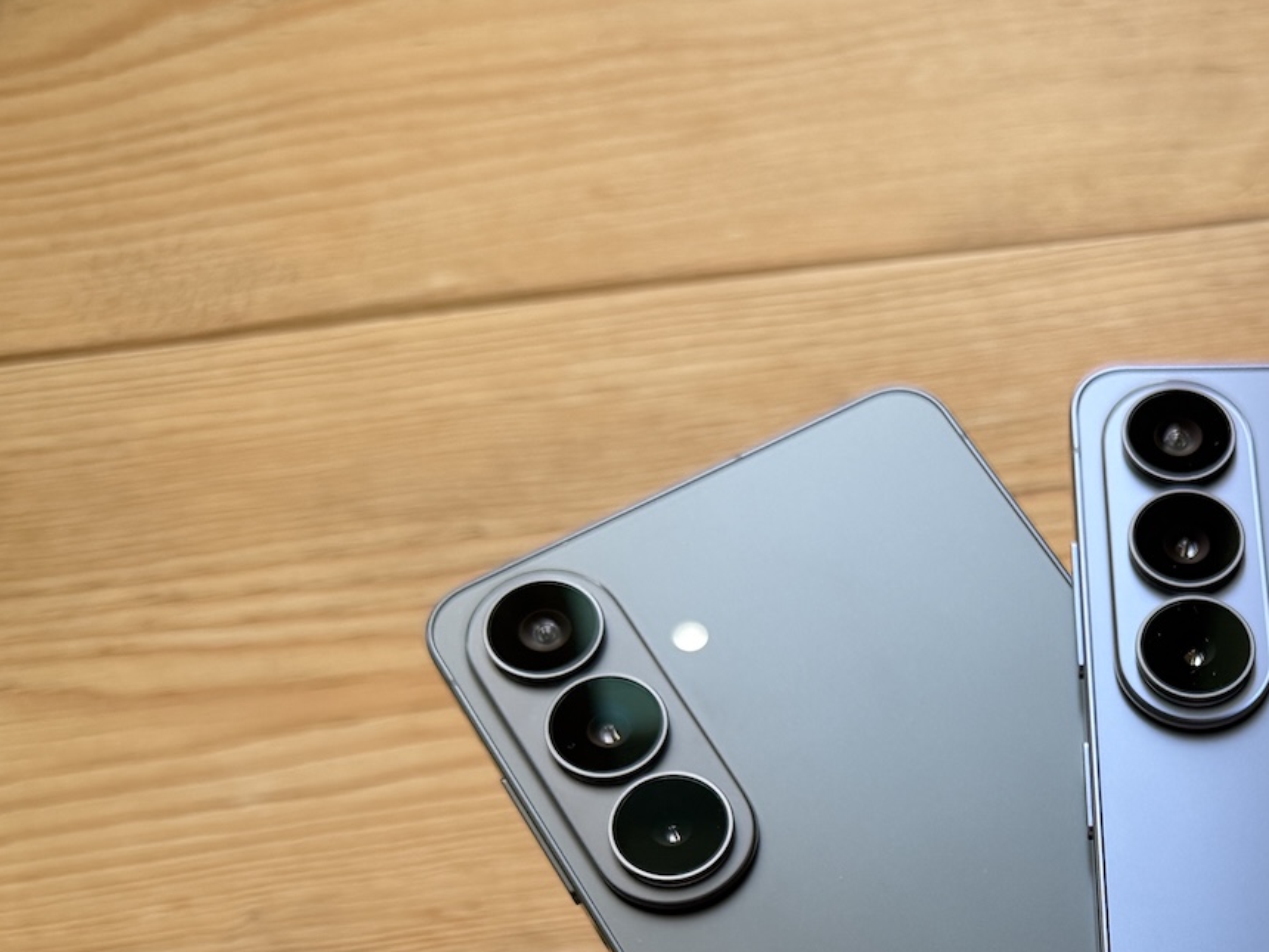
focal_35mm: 53
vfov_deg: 25.8
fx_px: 1943
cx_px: 1139
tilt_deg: -72.3
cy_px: 1001
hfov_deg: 34.2
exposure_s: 1/121
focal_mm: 6.76
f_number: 1.78
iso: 160
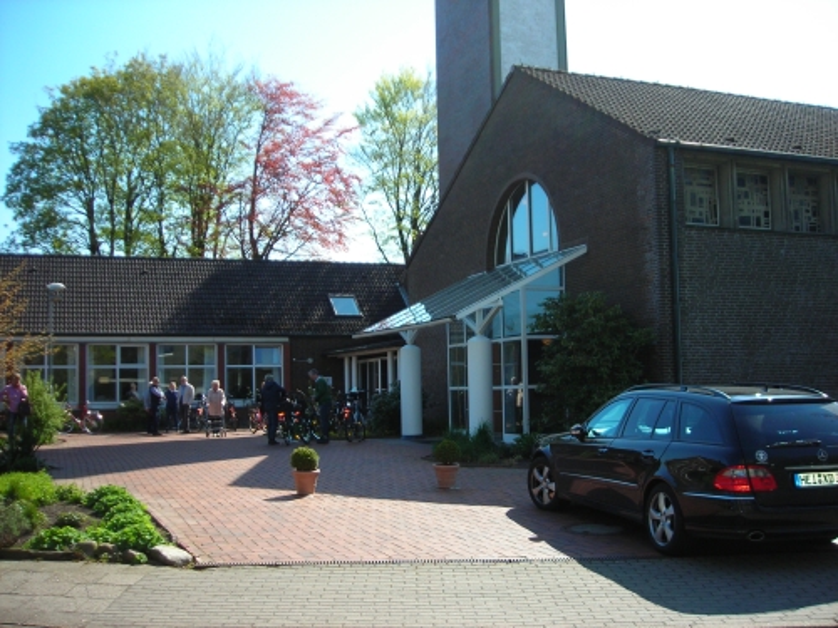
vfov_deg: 37.7
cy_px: 314
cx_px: 419
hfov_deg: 49.0
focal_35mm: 38
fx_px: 920
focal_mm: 6.3
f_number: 3.2
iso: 70
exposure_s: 1/445
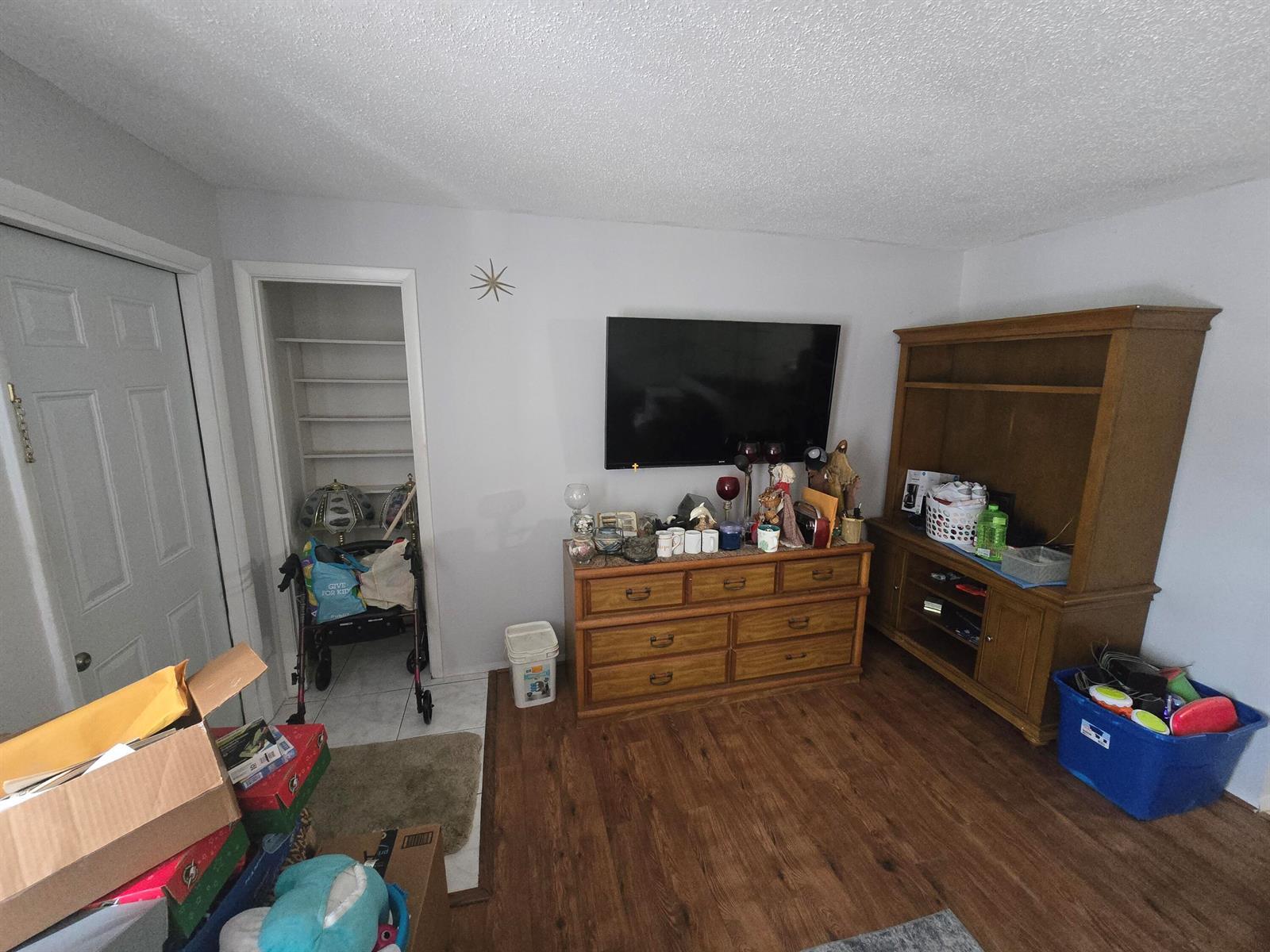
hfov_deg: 106.2
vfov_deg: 89.9
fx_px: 477
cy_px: 476
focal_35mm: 13
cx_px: 635
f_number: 2.2
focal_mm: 2.2
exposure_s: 1/60
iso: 1250
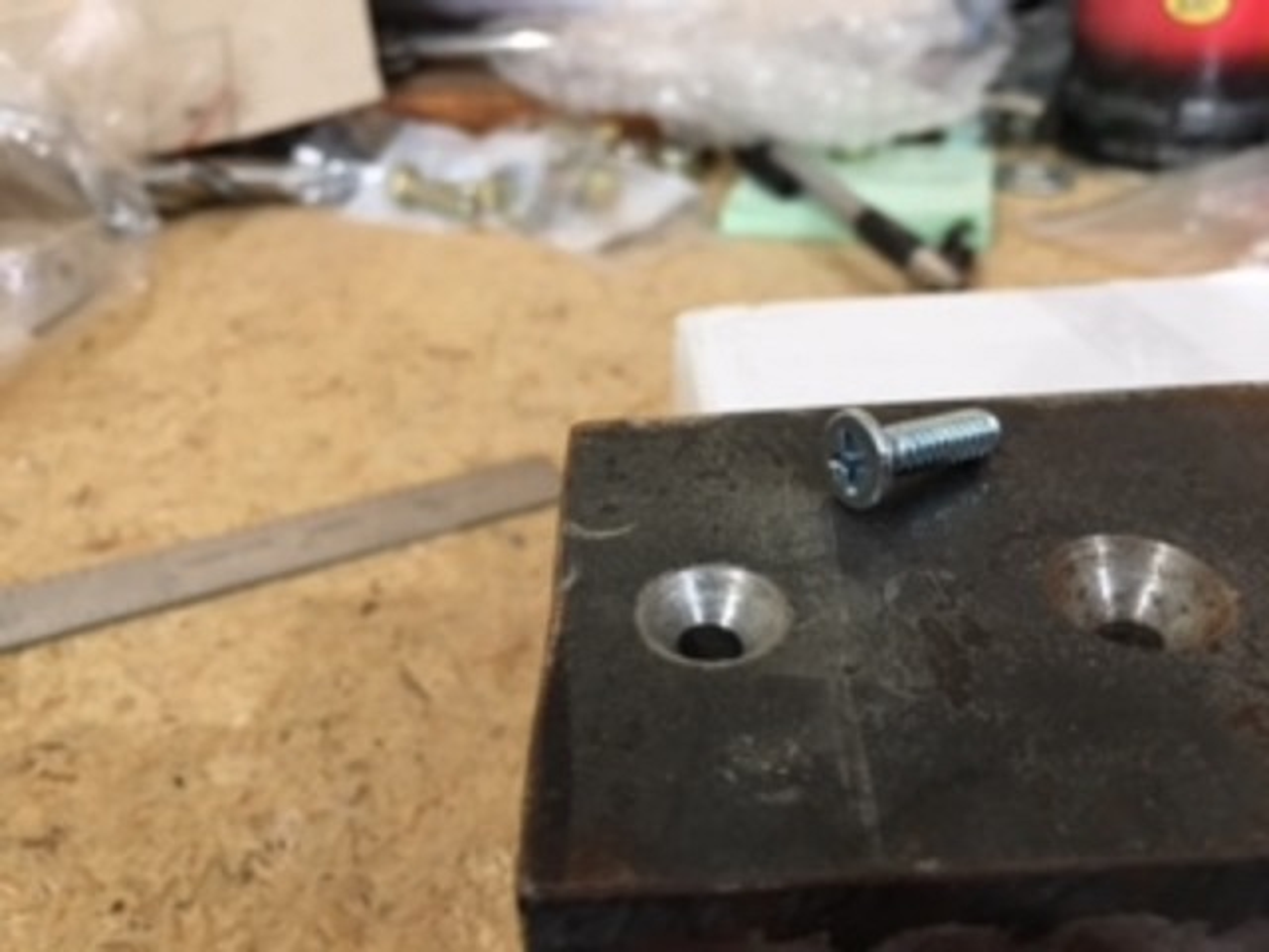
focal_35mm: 29
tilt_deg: -31.1
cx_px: 634
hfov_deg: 61.7
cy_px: 476
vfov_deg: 48.2
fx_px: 1063
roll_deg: +0.7
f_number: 2.2
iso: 200
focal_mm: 4.15
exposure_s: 1/24
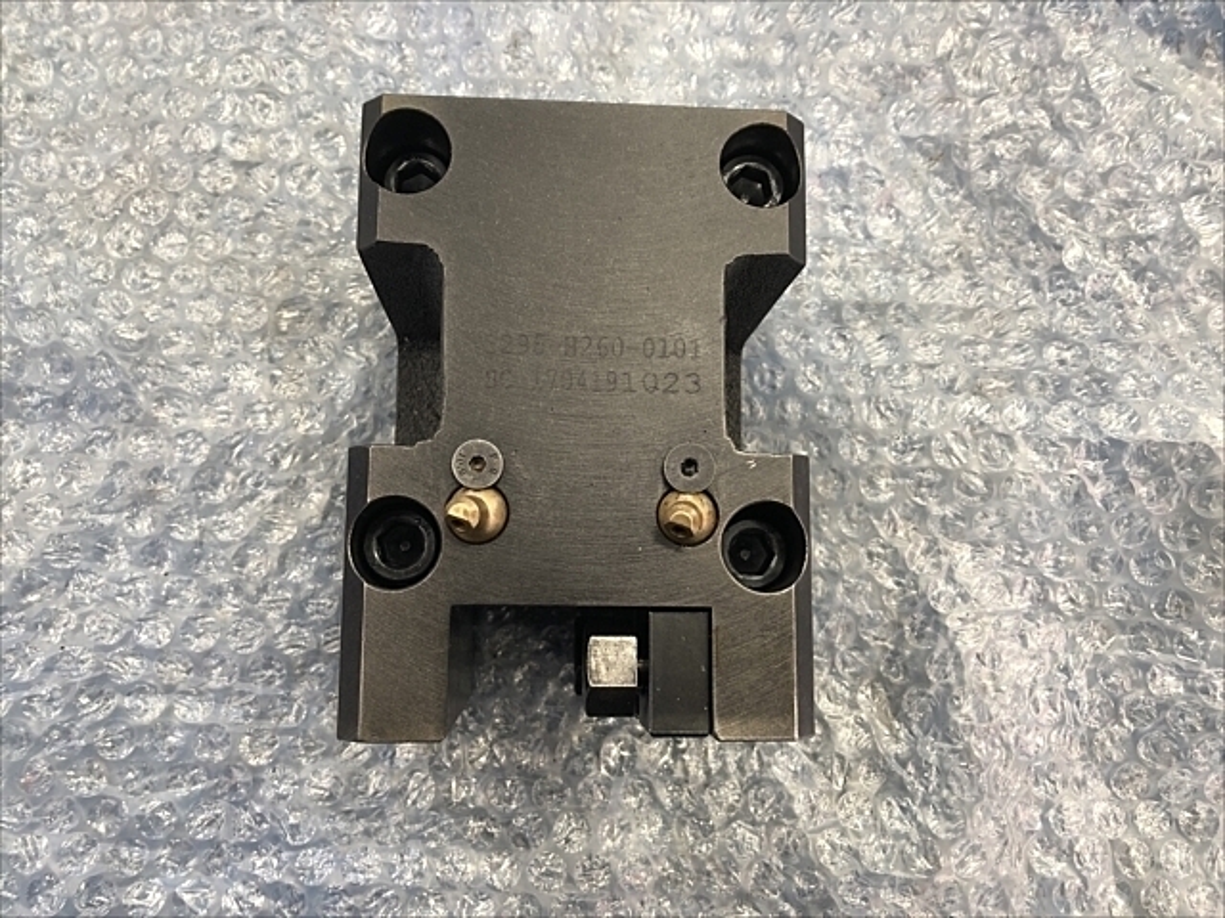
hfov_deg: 63.4
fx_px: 991
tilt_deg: -83.0
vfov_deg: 49.7
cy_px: 459
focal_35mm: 28
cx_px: 612
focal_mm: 3.99
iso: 40
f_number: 1.8
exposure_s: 1/17
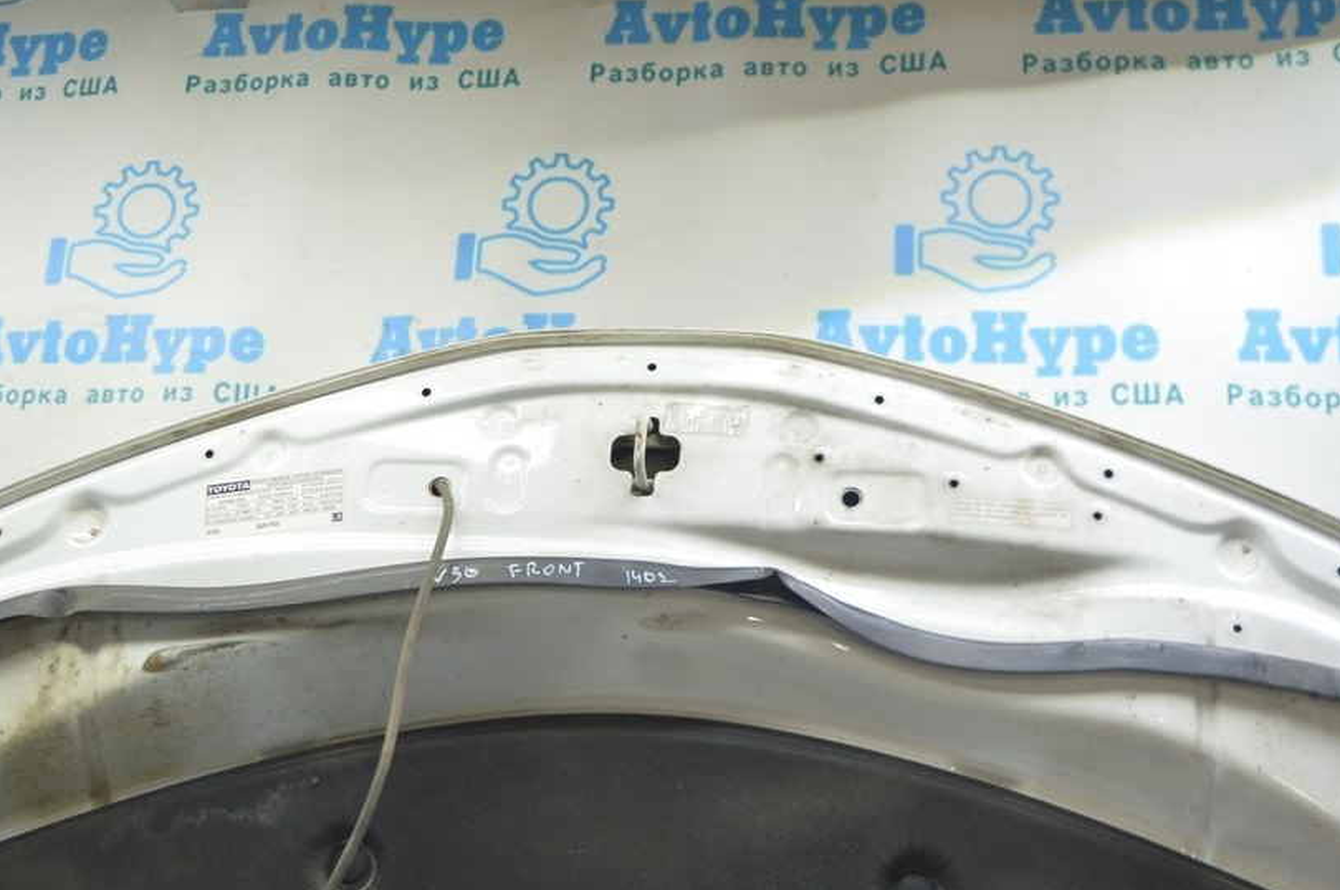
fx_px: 1622
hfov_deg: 44.9
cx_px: 647
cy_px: 505
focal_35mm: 44
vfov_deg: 30.6
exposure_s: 1/50
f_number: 3.8
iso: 400
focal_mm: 23
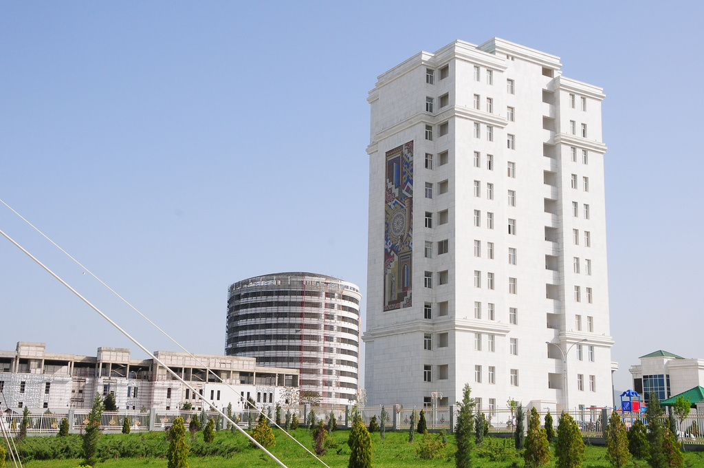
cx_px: 352
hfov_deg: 42.4
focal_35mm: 46
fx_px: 908
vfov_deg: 28.9
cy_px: 234
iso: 400
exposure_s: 1/640
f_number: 13
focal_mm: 31
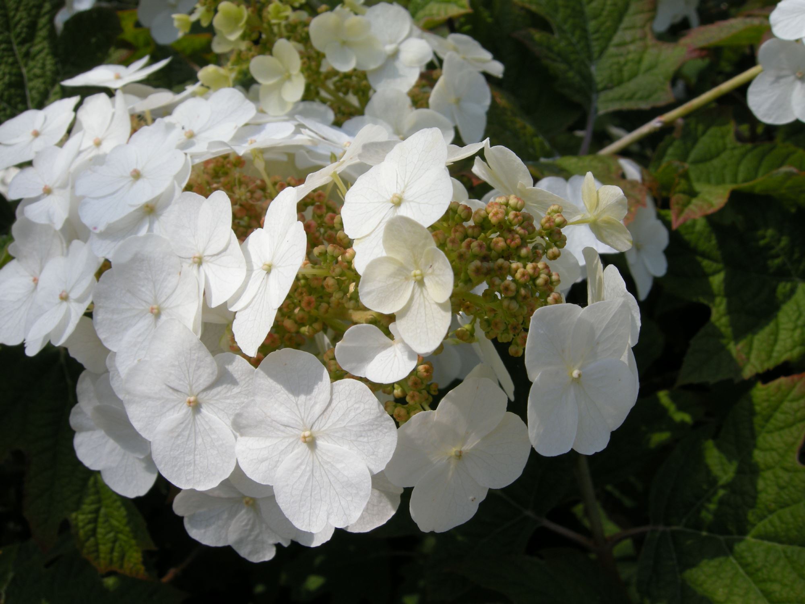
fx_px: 814
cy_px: 302
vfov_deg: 40.7
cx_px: 402
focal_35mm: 35
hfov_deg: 52.6
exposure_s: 1/250
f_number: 6.1
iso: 64
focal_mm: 7.5
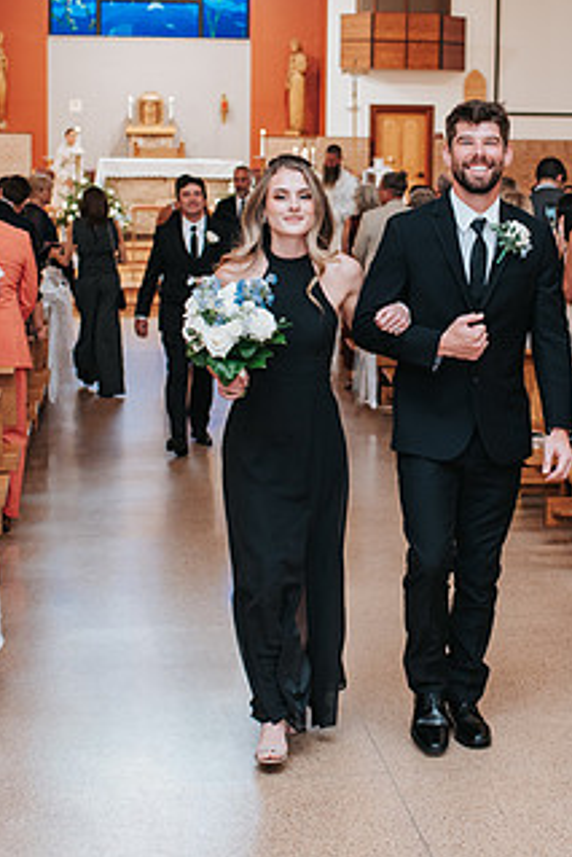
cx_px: 394
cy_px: 330
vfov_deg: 27.3
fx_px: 1762
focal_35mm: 74
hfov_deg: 18.4
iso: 1000
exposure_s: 1/125
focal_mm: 35
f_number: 2.8
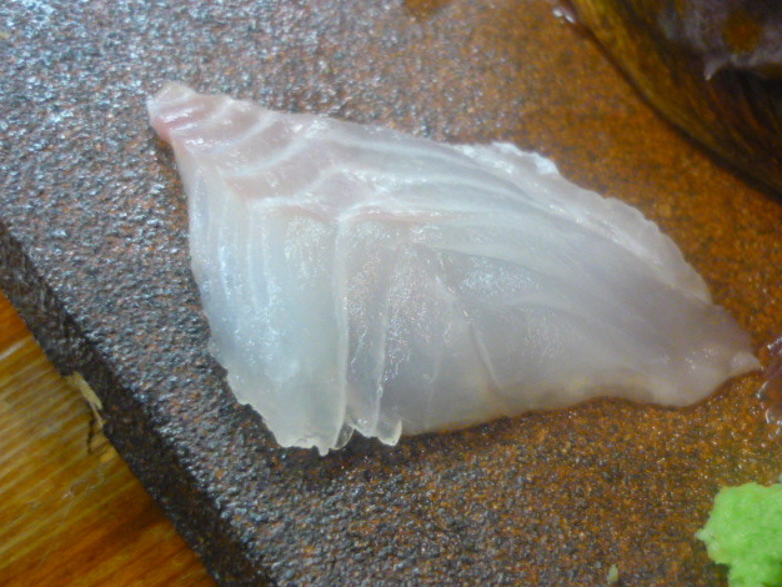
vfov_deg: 31.5
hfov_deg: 41.2
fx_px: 1040
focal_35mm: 46
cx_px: 384
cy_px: 296
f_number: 2.8
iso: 400
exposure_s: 1/20
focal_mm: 5.5
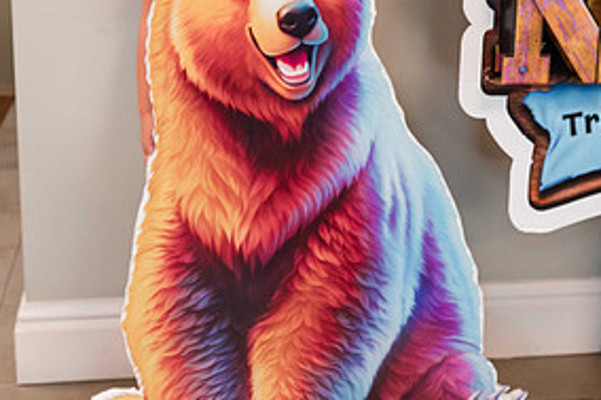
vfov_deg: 26.5
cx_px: 237
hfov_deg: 39.4
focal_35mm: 50
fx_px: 834
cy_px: 86
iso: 1250
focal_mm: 23.5
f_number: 4
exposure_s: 1/125
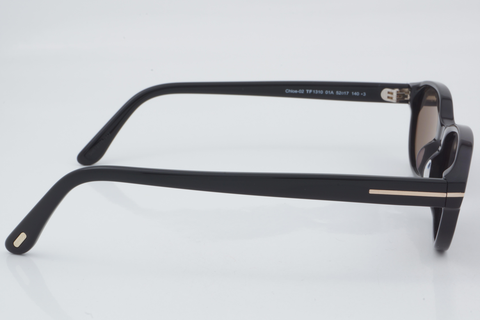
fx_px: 1100
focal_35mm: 82
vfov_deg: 16.6
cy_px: 160
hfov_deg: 24.6
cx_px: 240
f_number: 32
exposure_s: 1/3
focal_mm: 55
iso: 100
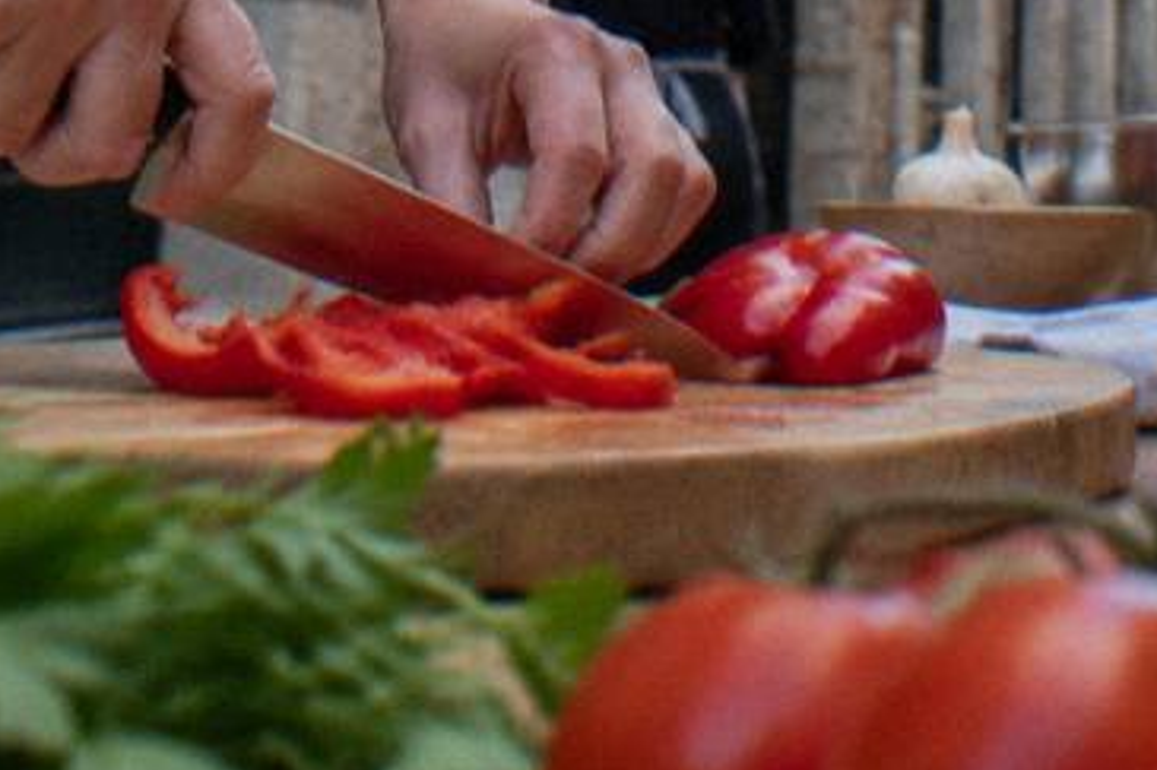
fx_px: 3084
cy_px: -241
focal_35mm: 96
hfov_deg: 20.6
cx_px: 1147
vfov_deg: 13.7
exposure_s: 1/50
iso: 2000
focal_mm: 35
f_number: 9
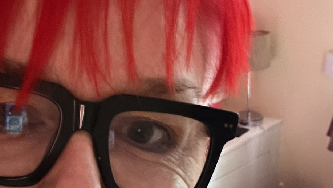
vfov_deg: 16.3
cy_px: 172
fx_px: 645
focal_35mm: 73
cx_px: 68
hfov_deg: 28.4
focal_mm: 2.71
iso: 1600
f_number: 2.2
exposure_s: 1/14
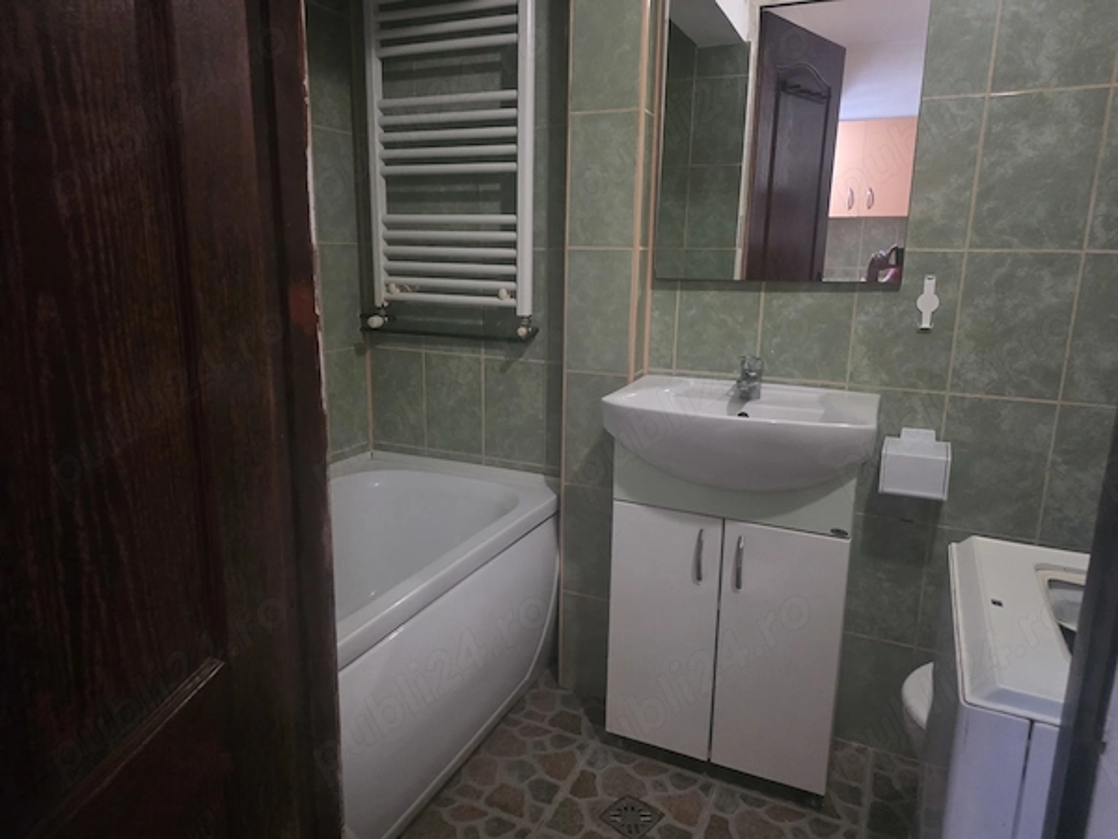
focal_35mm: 23
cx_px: 559
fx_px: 743
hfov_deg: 73.9
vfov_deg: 58.9
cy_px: 420
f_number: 1.7
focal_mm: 6.3
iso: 1250
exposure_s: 1/100
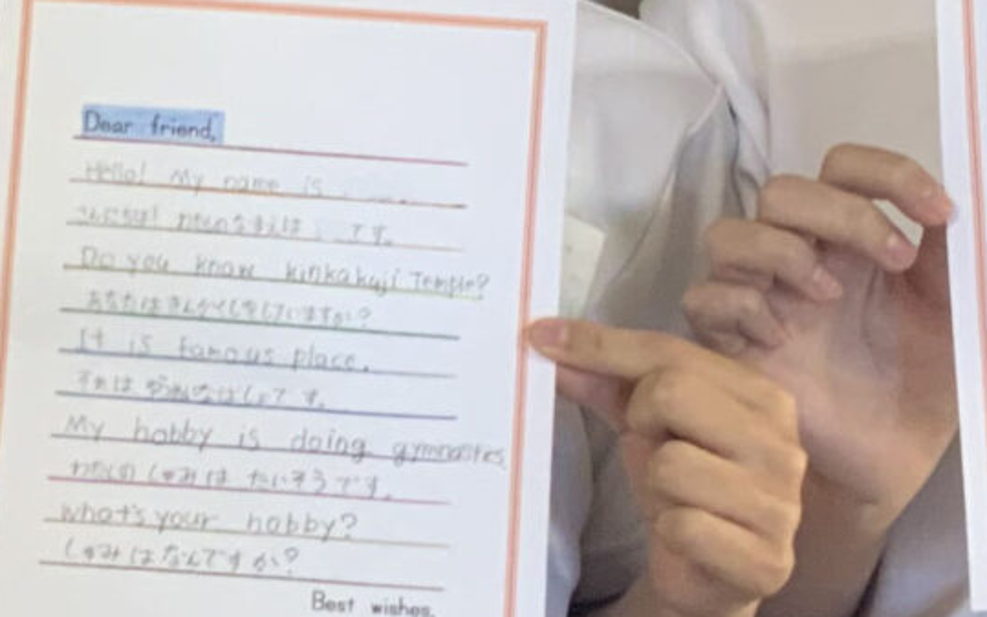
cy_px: 271
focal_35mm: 146
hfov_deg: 14.0
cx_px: -81
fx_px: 3928
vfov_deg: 9.0
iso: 100
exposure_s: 1/50
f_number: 1.8
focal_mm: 3
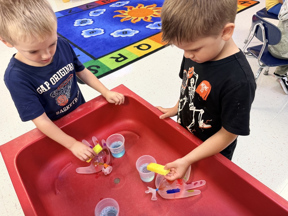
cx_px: 144
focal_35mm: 24
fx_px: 200
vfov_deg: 56.8
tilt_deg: -42.0
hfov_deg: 71.6
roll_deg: +5.1
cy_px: 108
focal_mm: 6.76
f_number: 1.78
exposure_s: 1/60
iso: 160
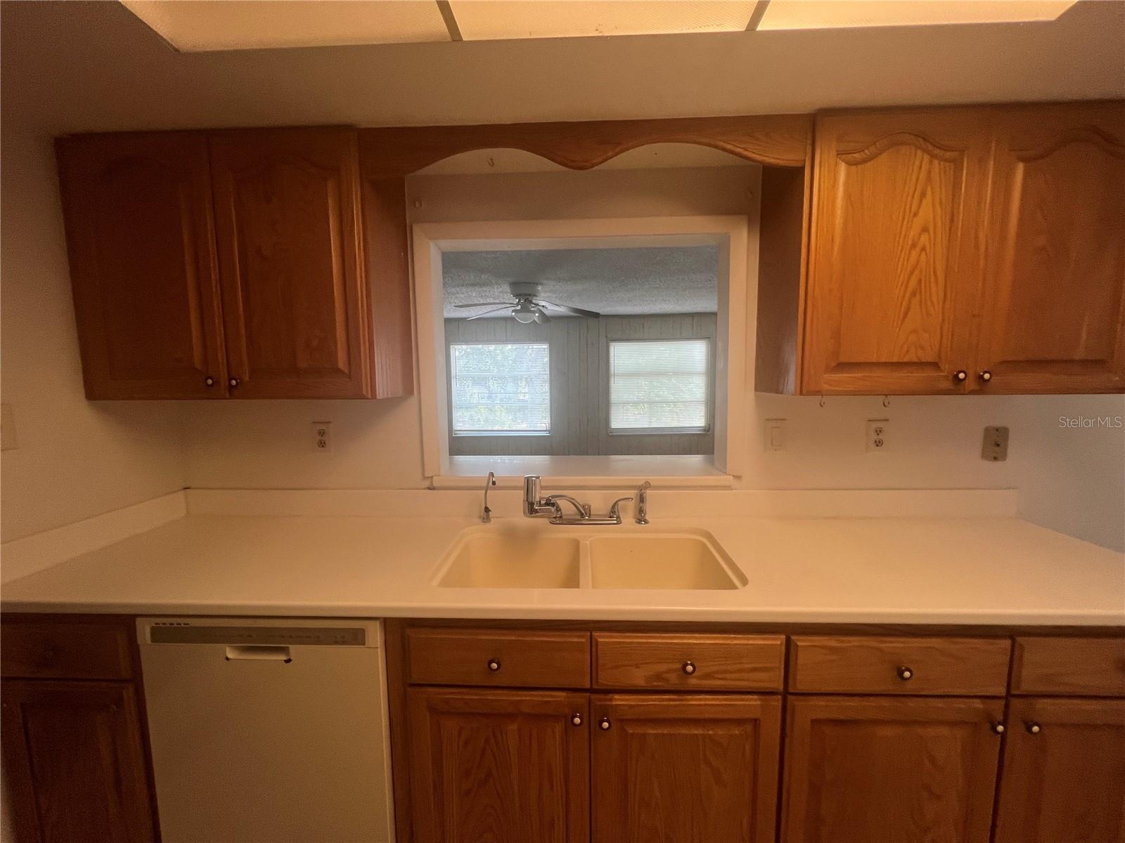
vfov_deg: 89.9
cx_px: 562
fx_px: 422
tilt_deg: -5.9
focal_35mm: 13
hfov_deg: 106.2
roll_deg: +1.2
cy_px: 422
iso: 125
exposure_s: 1/60
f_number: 1.8
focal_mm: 1.57
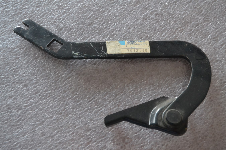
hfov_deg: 38.9
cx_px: 113
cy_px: 75
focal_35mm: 51
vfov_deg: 26.5
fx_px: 320
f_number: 5
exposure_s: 1/60
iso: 2800
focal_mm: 34
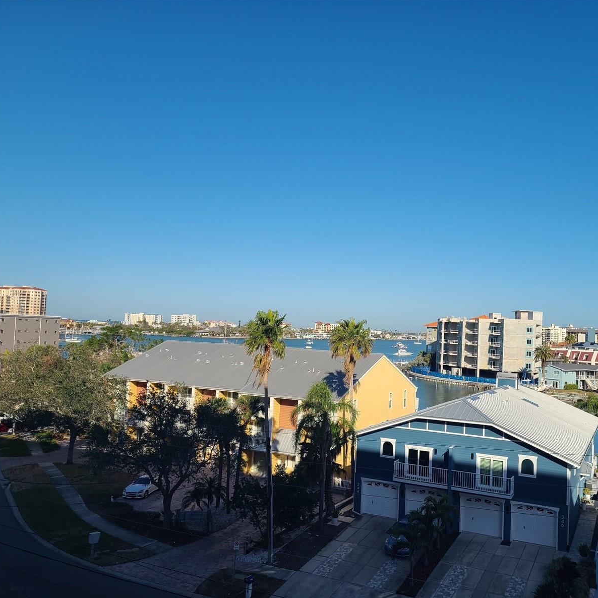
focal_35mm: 31
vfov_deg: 52.5
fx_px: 606
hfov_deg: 52.0
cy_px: 300
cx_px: 373
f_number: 1.8
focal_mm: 5.4
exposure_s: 1/3559
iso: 40
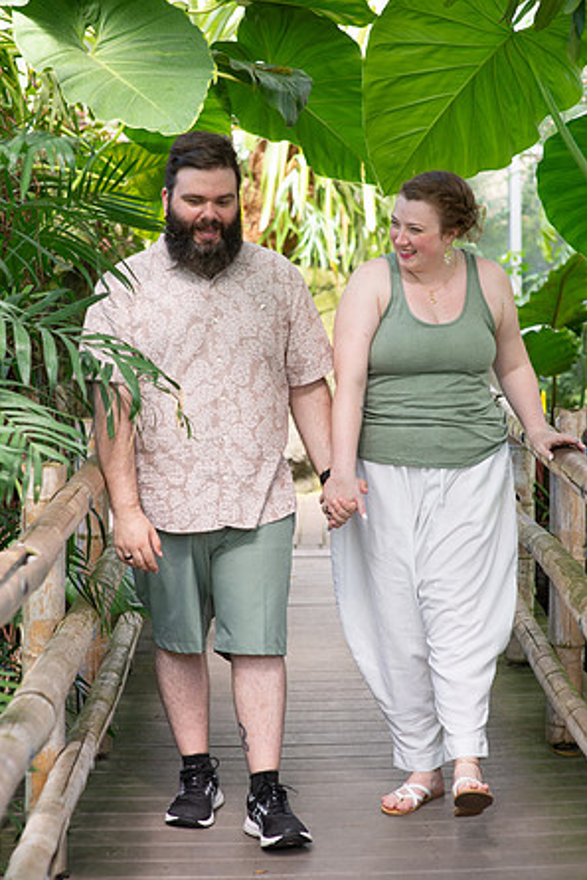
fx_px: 2102
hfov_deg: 15.9
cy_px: 439
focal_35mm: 86
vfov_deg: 23.6
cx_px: 293
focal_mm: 85
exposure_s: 1/160
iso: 1000
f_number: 4.5
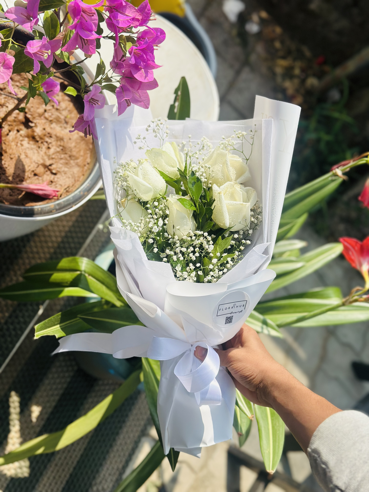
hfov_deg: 30.3
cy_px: 246
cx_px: 184
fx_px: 682
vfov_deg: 39.7
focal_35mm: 48
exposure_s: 1/5263
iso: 100
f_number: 1.78
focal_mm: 6.86
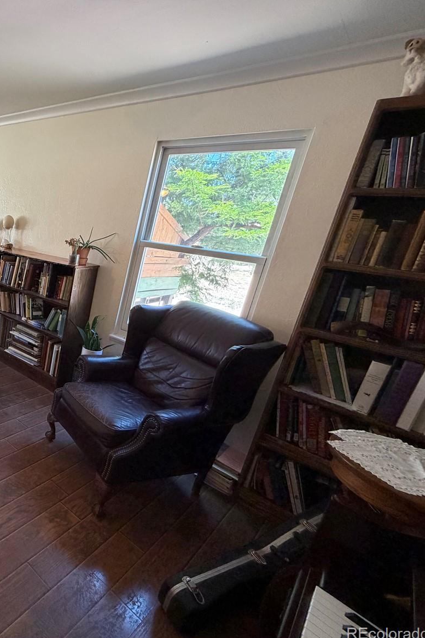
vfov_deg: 84.0
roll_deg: -6.5
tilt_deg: -16.1
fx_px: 354
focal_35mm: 20
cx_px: -2
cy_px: 317
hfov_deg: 50.0
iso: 250
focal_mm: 2.22
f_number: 2.2
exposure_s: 1/60
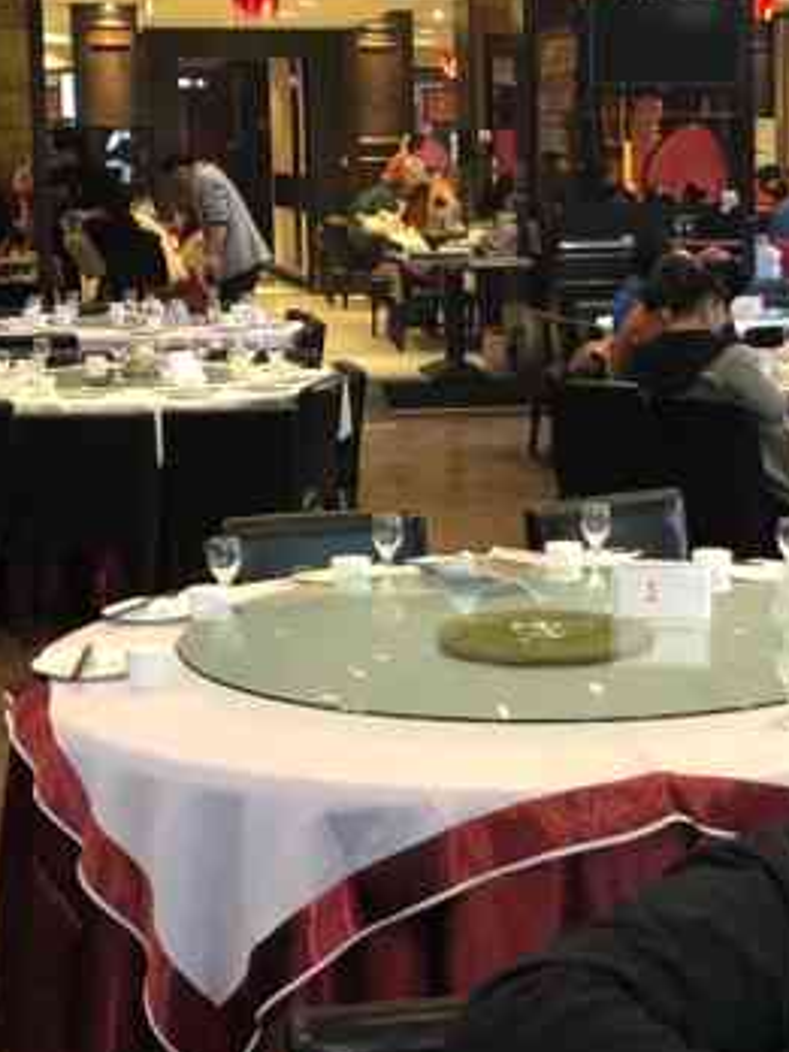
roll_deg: +0.9
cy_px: 379
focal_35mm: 75
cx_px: 656
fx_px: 2279
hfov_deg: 19.4
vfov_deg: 25.9
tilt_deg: -5.4
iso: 100
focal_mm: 4
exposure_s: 1/17
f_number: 1.8
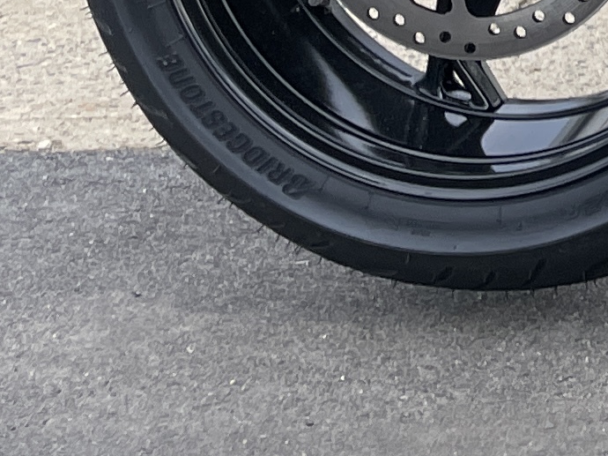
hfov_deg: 10.9
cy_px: -653
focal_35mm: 152
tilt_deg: -1.5
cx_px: 1487
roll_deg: +0.7
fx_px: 2669
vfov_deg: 8.8
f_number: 1.6
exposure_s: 1/988
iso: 32
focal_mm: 4.2
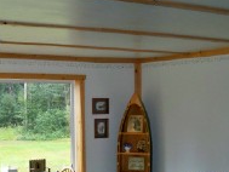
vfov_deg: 19.3
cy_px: 178
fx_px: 490
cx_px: 85
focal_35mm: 74
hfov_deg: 26.2
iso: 200
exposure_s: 1/60
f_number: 3.1
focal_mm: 6.3
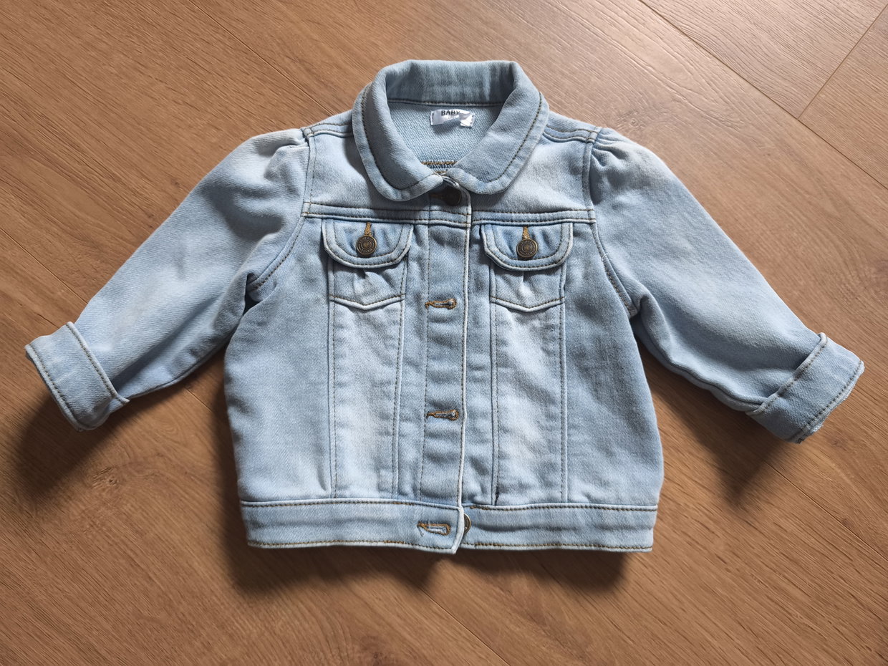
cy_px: 333
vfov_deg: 58.9
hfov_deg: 73.9
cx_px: 444
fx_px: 590
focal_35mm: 23
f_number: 1.6
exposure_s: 1/50
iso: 640
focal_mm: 6.57
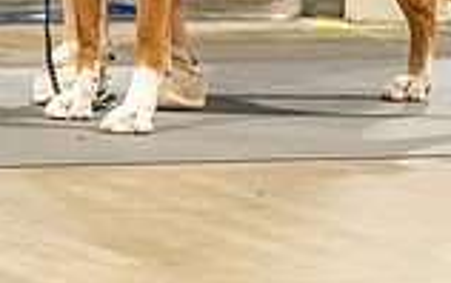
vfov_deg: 1.9
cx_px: 116
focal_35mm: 702
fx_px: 8635
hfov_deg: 3.0
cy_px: -303
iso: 6400
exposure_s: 1/250
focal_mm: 161
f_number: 3.5
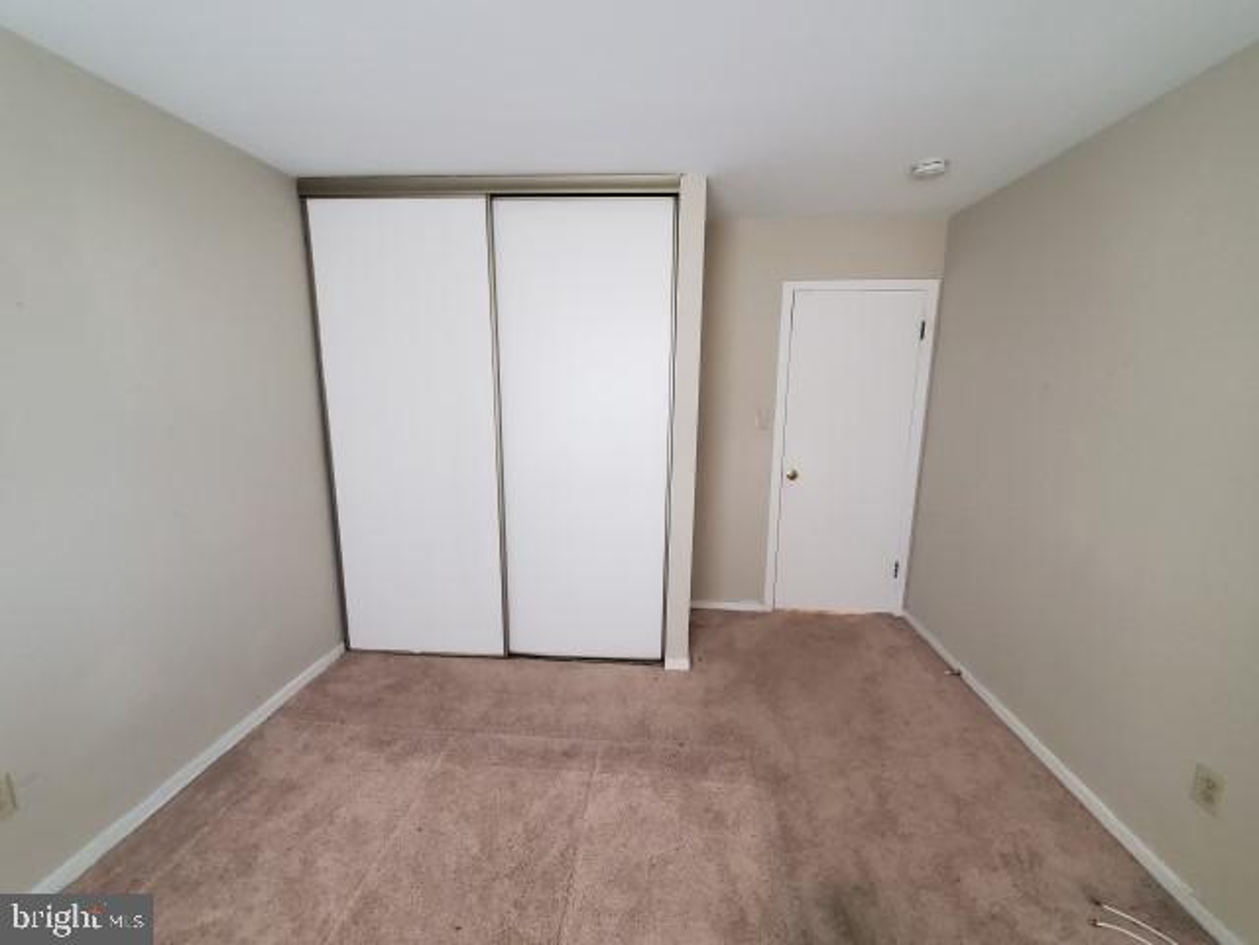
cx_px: 630
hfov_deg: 106.2
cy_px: 472
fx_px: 473
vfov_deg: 89.9
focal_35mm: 13
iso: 500
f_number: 2.2
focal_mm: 1.8
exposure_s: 1/29
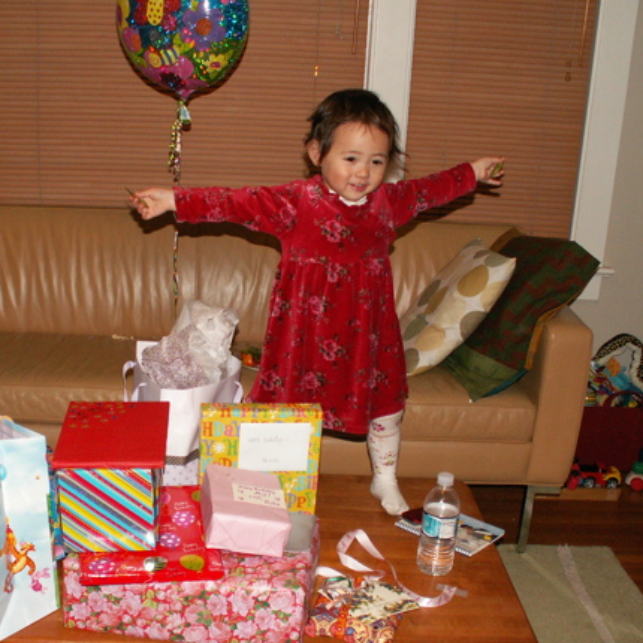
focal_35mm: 46
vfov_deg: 36.8
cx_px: 245
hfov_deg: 36.6
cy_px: 338
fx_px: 967
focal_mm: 5.86
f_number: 2.8
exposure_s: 1/40
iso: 160
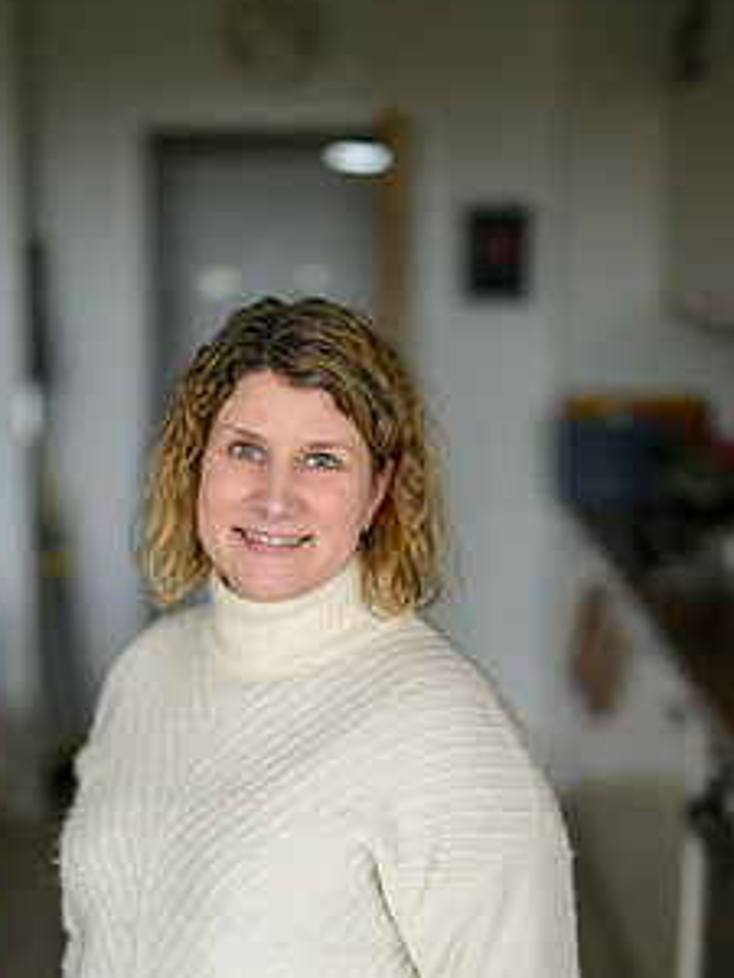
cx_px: 287
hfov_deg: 20.4
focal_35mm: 72
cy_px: 711
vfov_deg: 26.7
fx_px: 2036
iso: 1800
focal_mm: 50
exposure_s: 1/400
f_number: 1.2
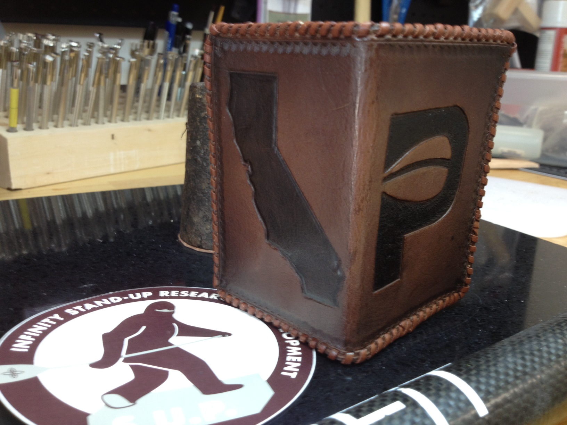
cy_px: 212
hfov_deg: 52.6
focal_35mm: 35
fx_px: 573
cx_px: 284
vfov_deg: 40.7
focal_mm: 4.28
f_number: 2.4
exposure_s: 1/20
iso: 64
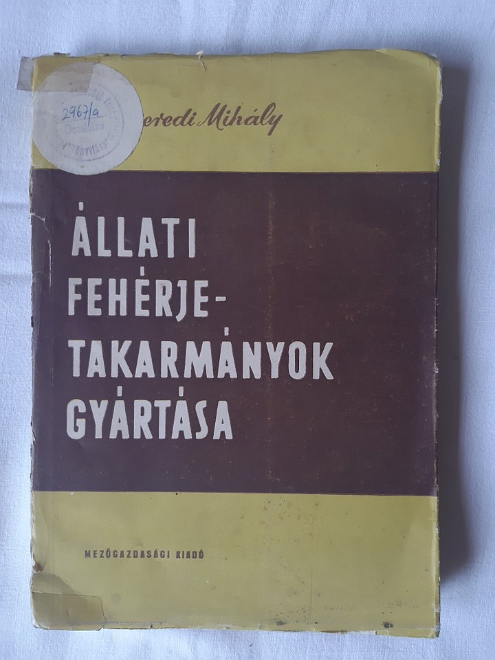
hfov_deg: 51.4
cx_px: 248
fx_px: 515
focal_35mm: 27
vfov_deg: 65.3
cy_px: 330
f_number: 1.7
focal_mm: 3.93
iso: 100
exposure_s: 1/50
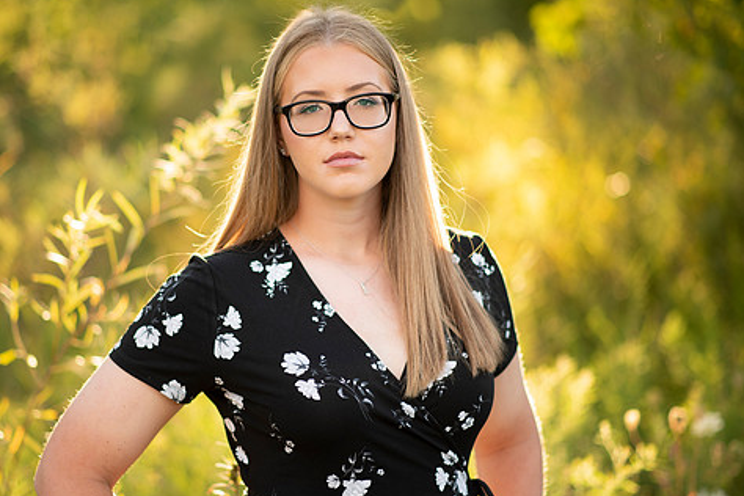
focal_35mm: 104
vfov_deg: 13.2
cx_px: 317
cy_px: 243
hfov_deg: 19.6
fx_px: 2149
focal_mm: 85
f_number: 1.8
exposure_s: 1/400
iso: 125
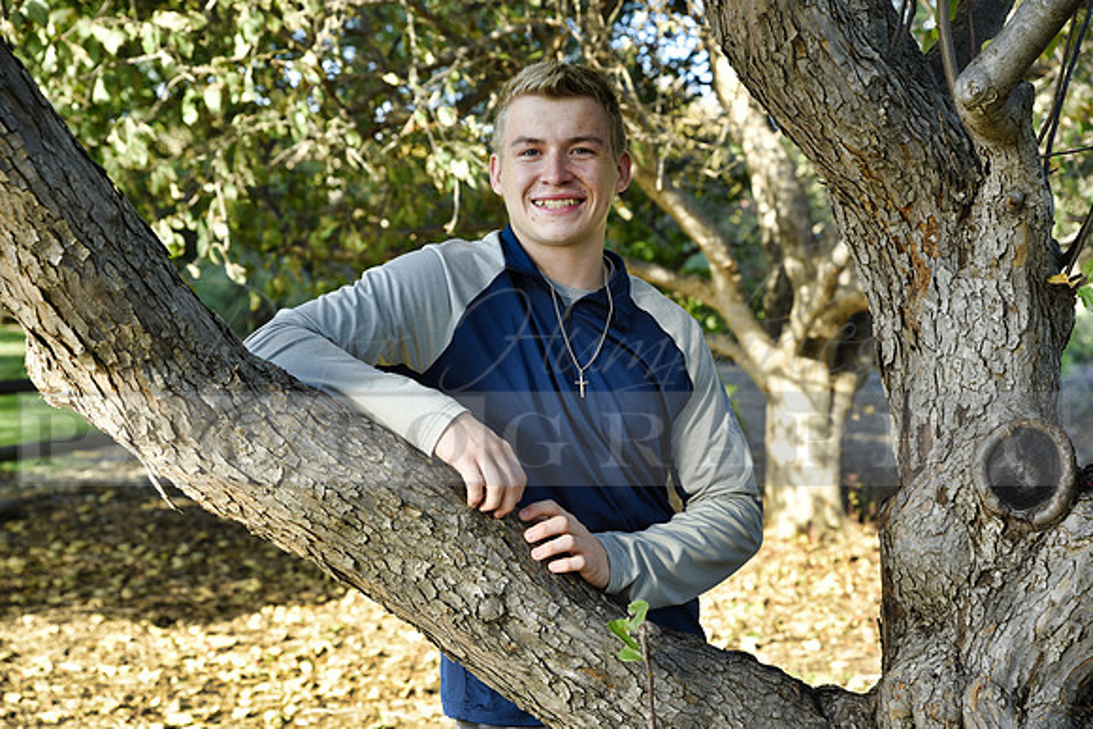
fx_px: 1701
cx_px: 546
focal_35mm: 56
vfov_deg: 24.2
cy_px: 364
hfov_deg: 35.6
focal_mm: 56
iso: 200
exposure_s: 1/100
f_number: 5
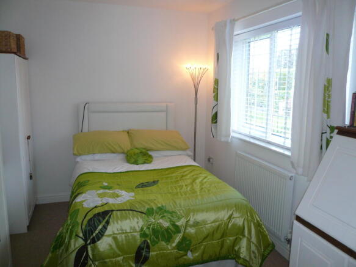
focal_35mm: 28
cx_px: 178
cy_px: 134
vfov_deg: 49.7
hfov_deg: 63.5
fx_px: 288
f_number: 2.8
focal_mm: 4.6
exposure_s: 1/30
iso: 100
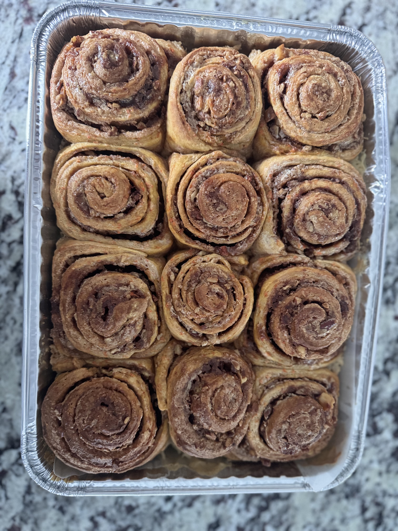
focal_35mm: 24
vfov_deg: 71.6
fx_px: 368
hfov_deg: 56.8
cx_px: 199
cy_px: 266
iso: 800
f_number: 1.78
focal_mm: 6.76
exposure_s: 1/40
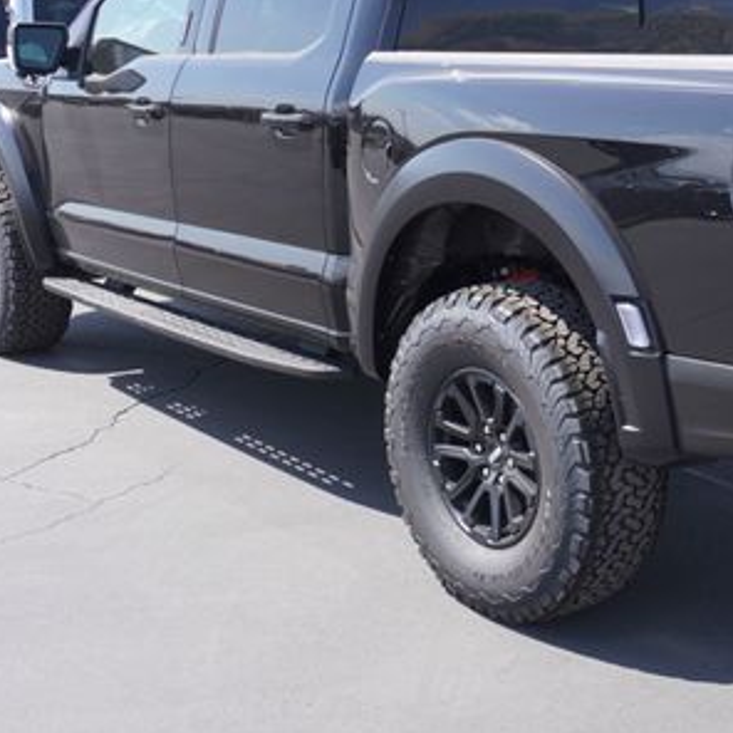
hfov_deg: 29.0
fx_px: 1388
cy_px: 282
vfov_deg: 29.5
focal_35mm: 58
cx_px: 579
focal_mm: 21
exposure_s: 1/160
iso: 100
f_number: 6.3
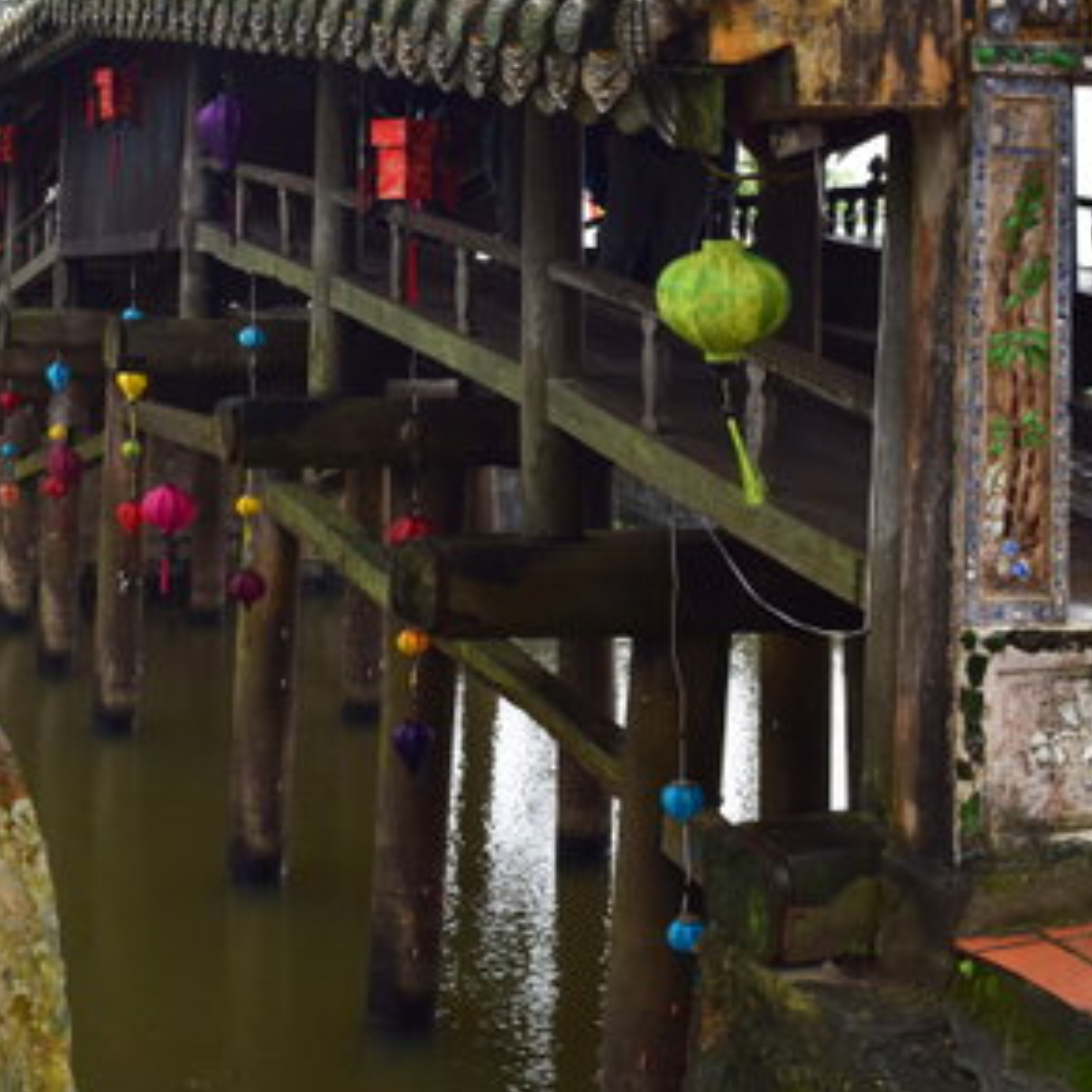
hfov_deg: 27.2
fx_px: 2248
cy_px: 244
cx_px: 432
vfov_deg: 26.9
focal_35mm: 63
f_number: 8
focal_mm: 24
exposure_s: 1/60
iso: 400
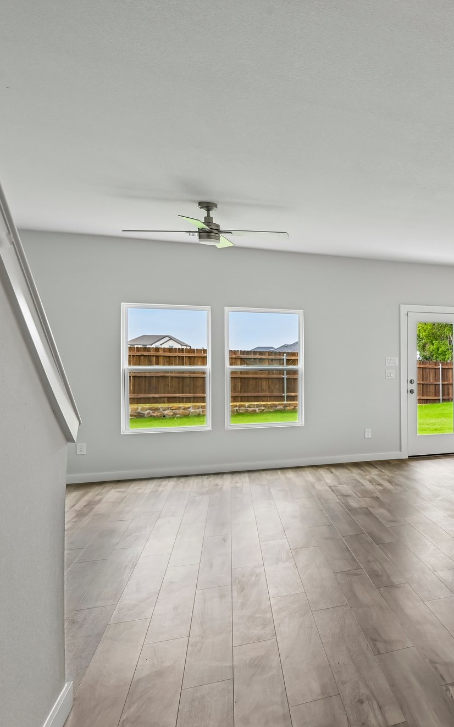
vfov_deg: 62.9
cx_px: 561
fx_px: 594
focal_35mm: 30
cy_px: 364
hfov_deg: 33.1
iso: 400
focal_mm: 19
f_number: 8
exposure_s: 1/50
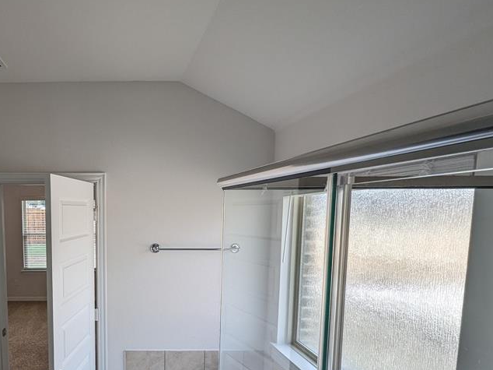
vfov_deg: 62.1
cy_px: 241
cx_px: 108
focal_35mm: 21
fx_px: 299
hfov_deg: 72.0
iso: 48
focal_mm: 1.95
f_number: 2.2
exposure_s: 1/232
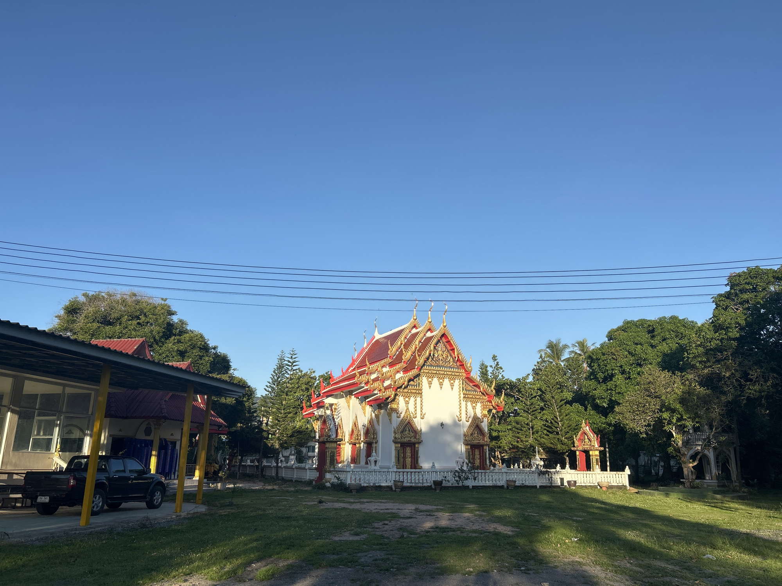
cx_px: 391
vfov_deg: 53.1
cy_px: 293
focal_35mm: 26
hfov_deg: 67.3
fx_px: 587
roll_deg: +0.6
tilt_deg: +15.3
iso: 50
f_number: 1.5
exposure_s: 1/2513
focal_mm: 5.7
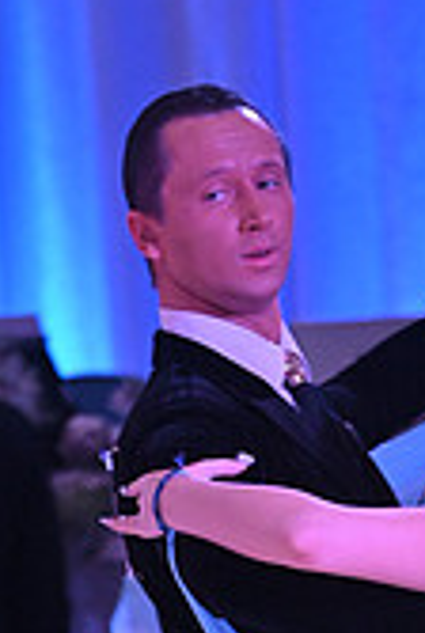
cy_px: 925
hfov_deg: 2.1
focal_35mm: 659
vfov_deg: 3.1
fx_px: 11621
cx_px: 545
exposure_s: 1/320
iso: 3200
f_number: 5
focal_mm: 190
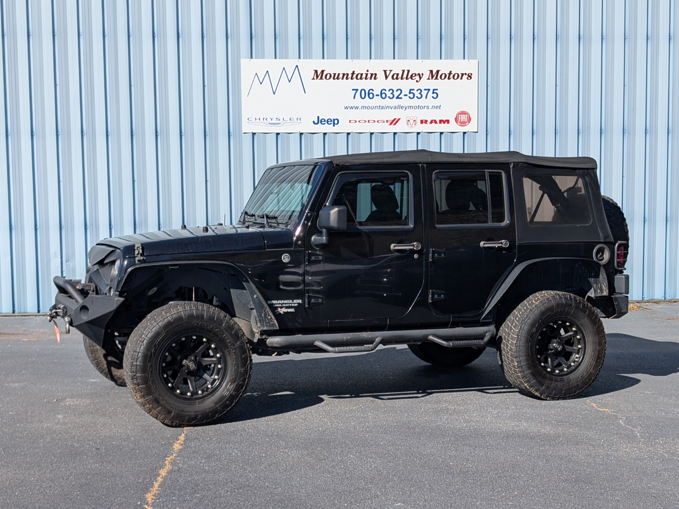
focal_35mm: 49
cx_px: 340
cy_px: 254
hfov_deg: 38.9
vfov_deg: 29.7
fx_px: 961
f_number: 1.68
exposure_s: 1/1214
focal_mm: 6.9
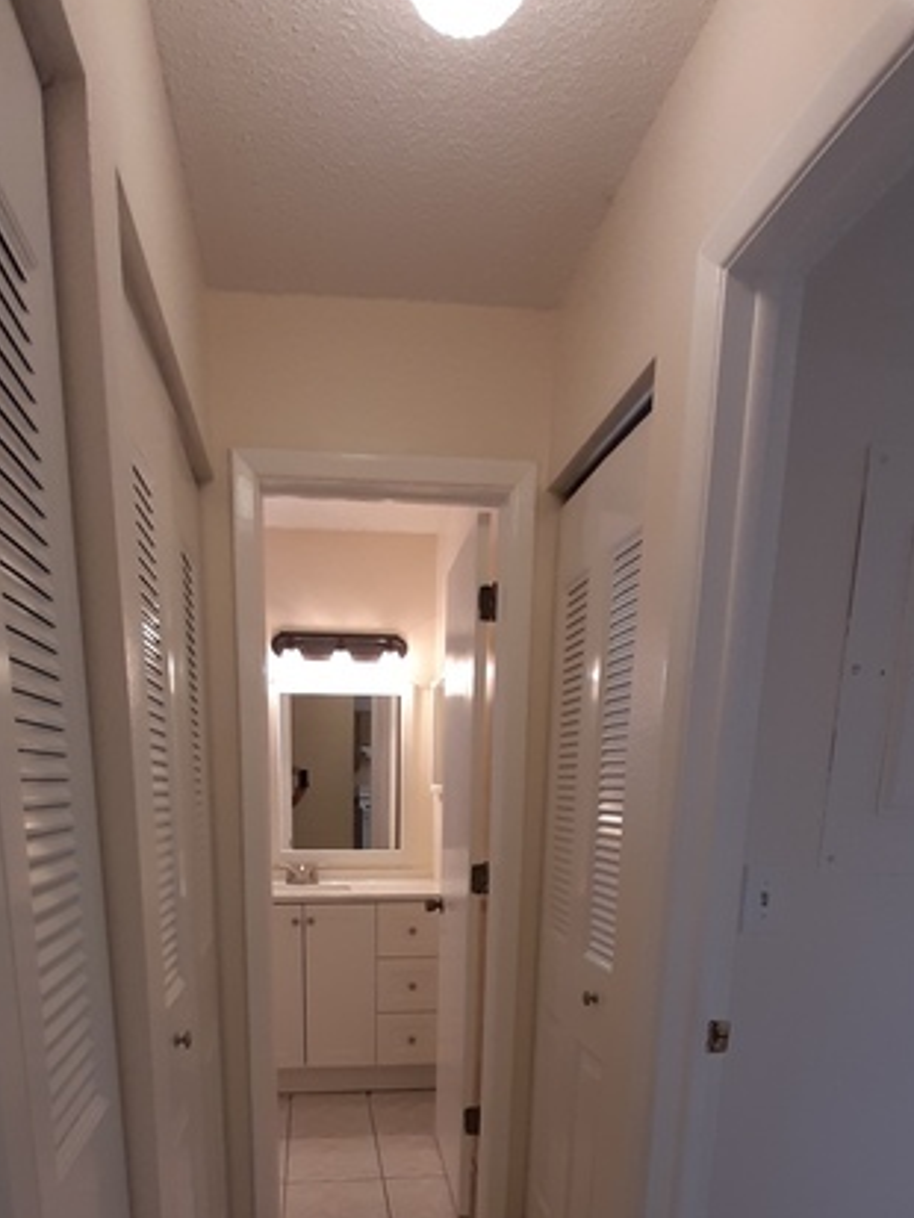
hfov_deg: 63.2
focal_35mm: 21
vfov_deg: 72.6
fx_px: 739
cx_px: 395
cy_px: 936
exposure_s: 1/40
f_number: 2.2
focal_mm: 1.42
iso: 100
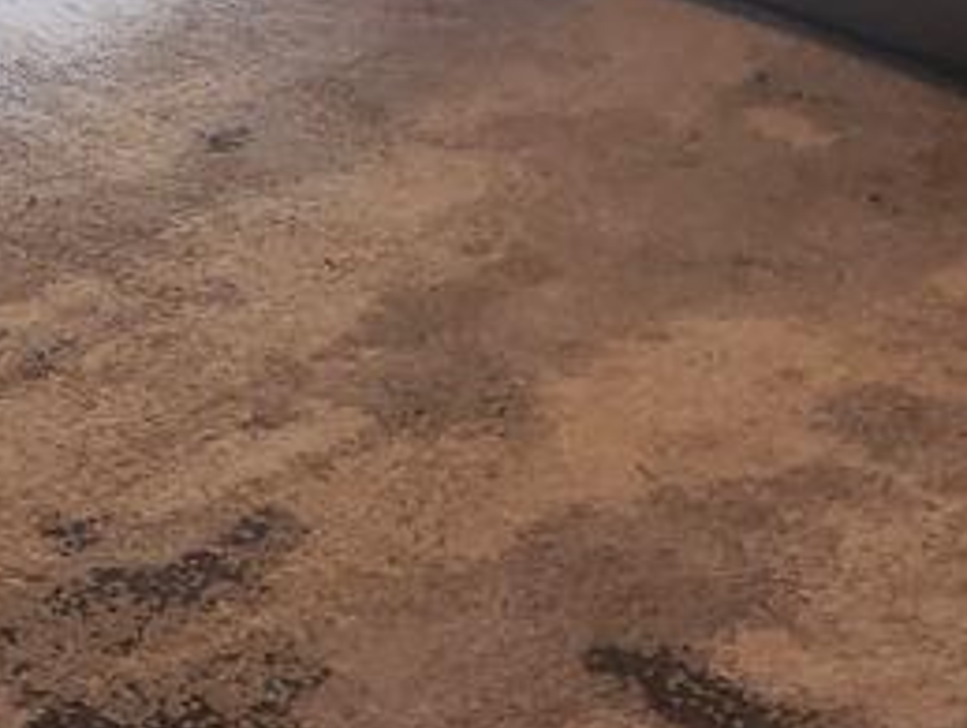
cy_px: -984
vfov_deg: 9.9
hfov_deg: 13.4
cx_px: -758
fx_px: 3721
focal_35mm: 133
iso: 250
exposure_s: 1/120
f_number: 1.8
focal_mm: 5.4
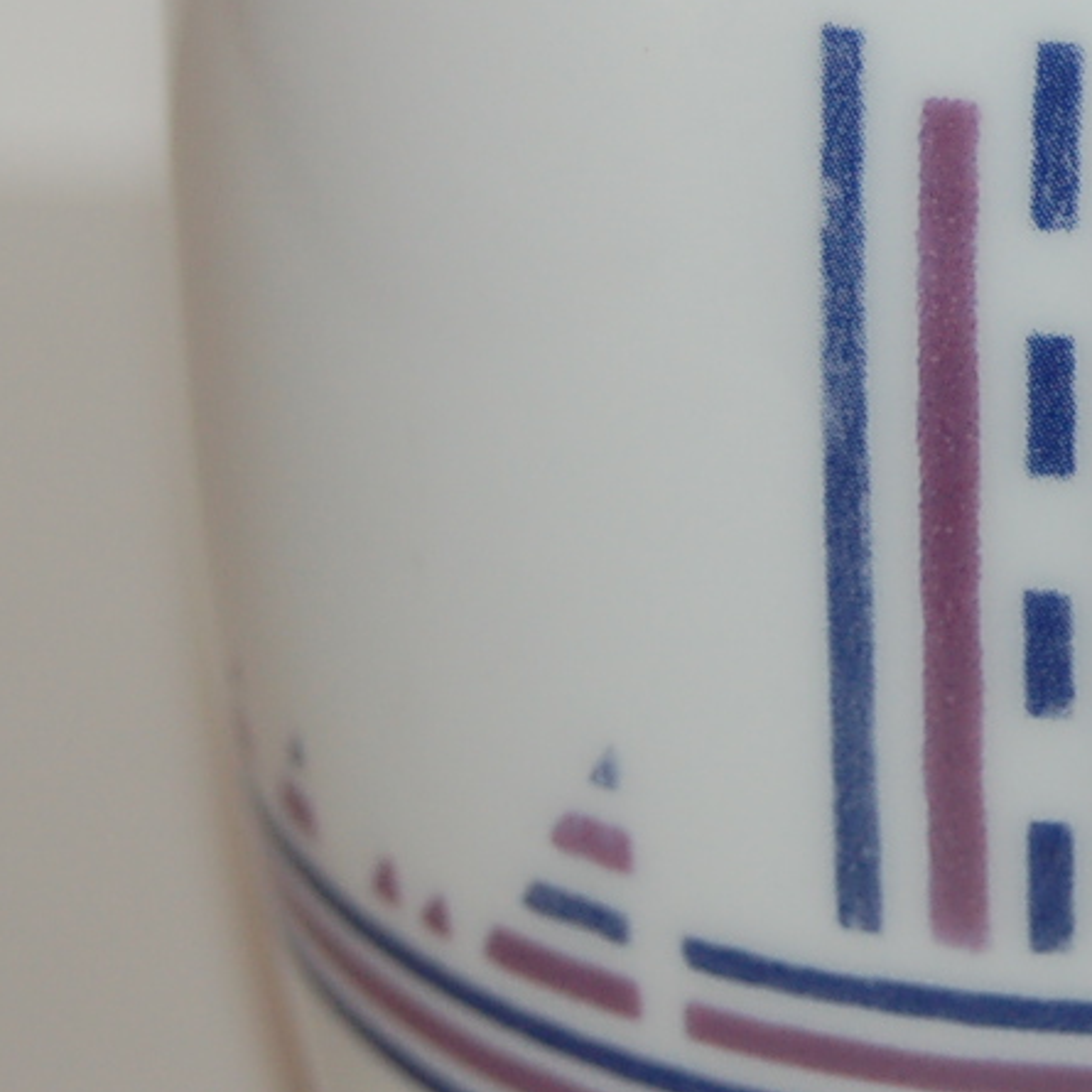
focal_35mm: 267
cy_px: 135
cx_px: 1156
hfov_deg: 6.5
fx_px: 9529
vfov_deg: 6.5
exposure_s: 1/60
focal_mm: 62
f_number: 5.3
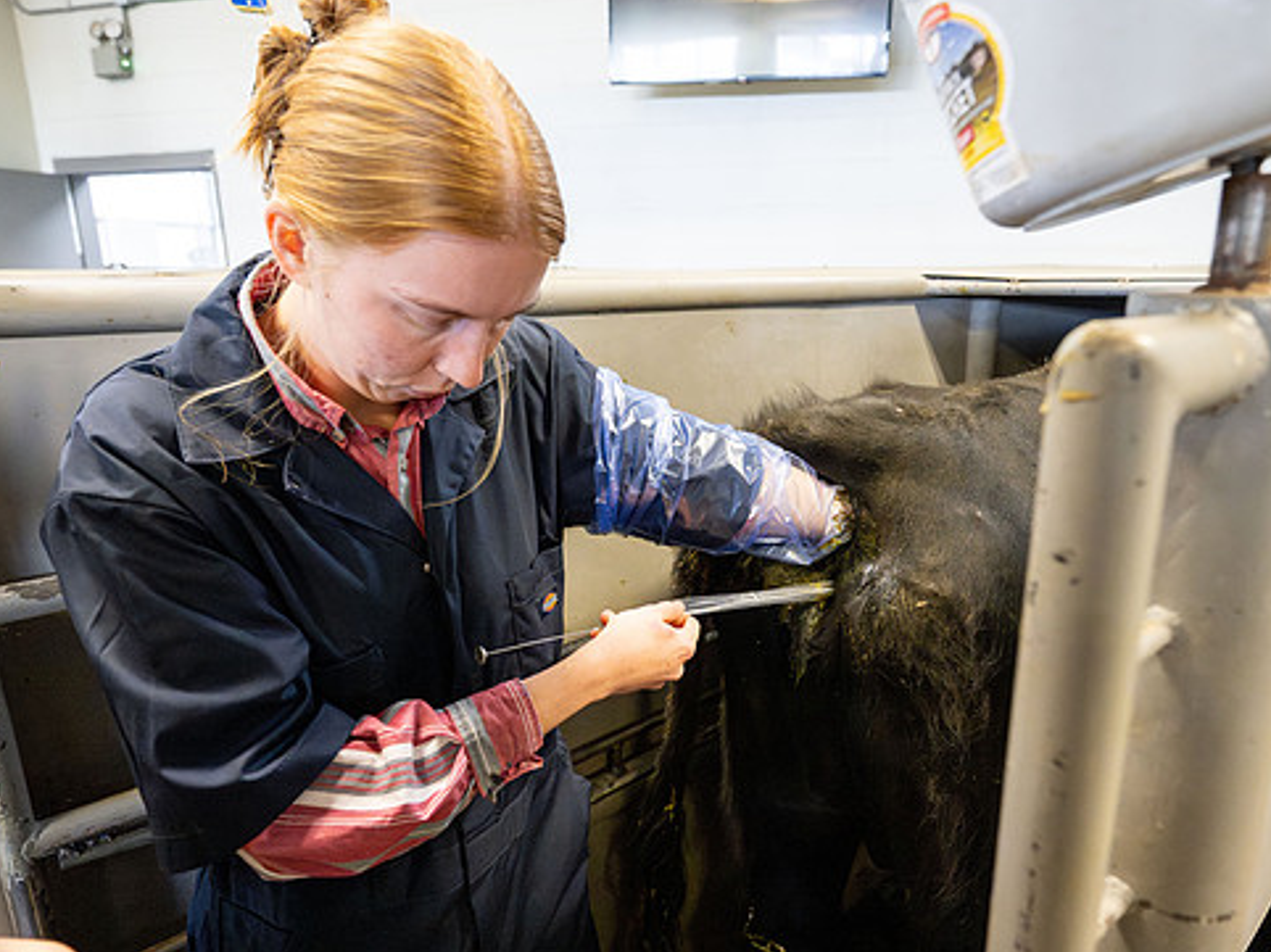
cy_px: 471
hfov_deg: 76.3
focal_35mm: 22
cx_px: 688
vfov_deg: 61.0
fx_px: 807
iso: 5000
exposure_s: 1/250
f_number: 4
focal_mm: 19
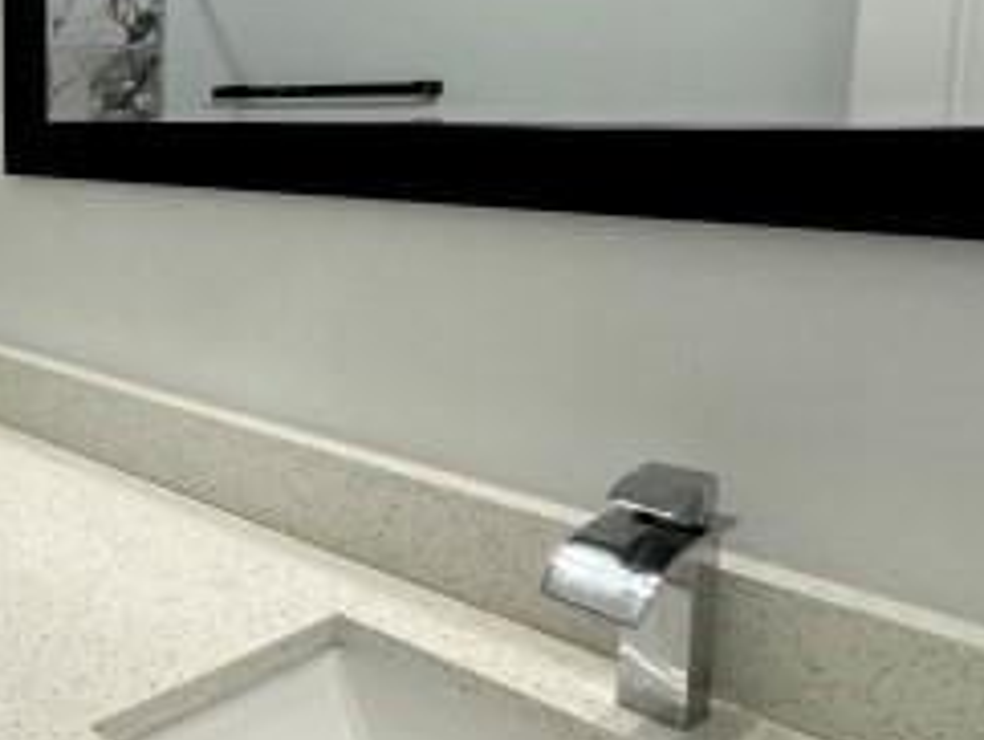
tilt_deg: -2.8
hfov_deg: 40.1
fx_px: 1053
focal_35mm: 37
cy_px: 179
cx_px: -110
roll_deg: -0.2
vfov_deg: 37.7
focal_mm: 2.22
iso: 160
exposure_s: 1/120
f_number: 2.2
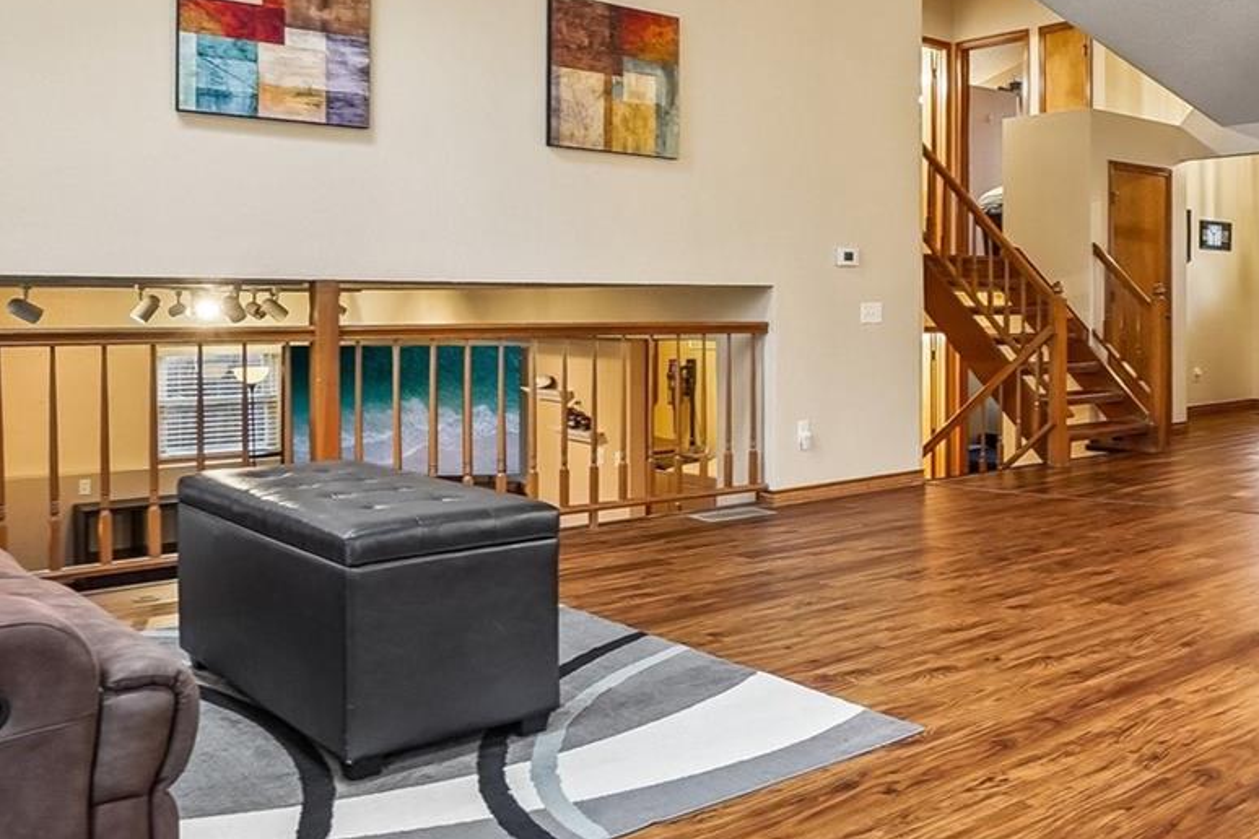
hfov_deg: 57.6
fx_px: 1084
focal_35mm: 31
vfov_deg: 42.1
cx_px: 924
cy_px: 328
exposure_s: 1/6
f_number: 8
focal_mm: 10
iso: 400
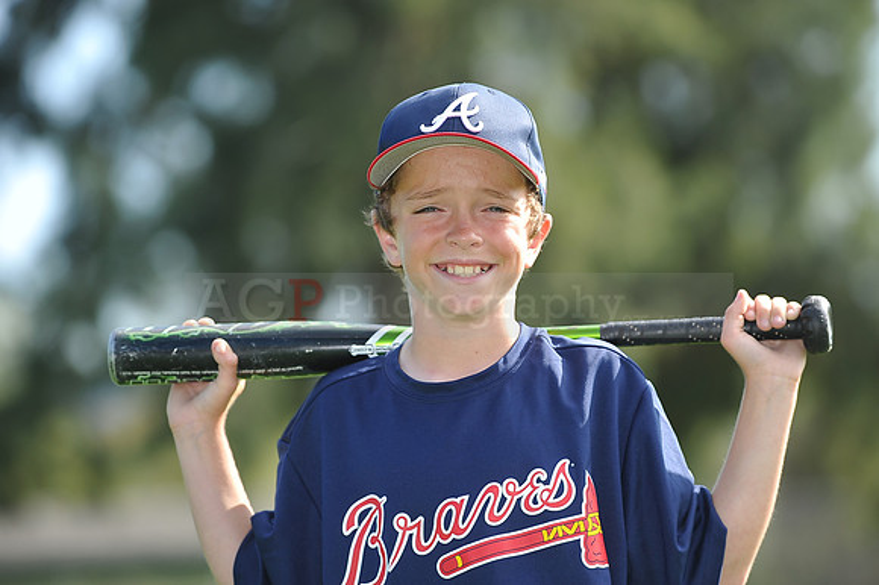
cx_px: 440
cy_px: 292
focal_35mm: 200
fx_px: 4880
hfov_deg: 10.3
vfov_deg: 6.9
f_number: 4.5
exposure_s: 1/500
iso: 200
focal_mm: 200
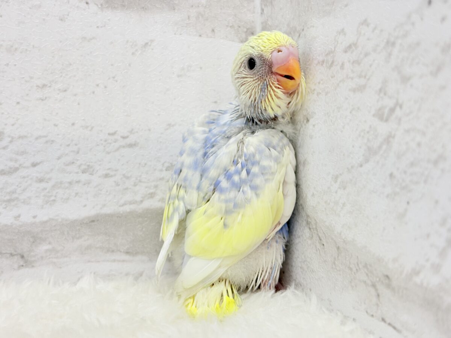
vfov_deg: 28.0
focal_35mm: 52
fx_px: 677
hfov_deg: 36.8
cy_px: 169
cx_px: 226
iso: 80
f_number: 1.6
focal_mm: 5.96
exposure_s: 1/100
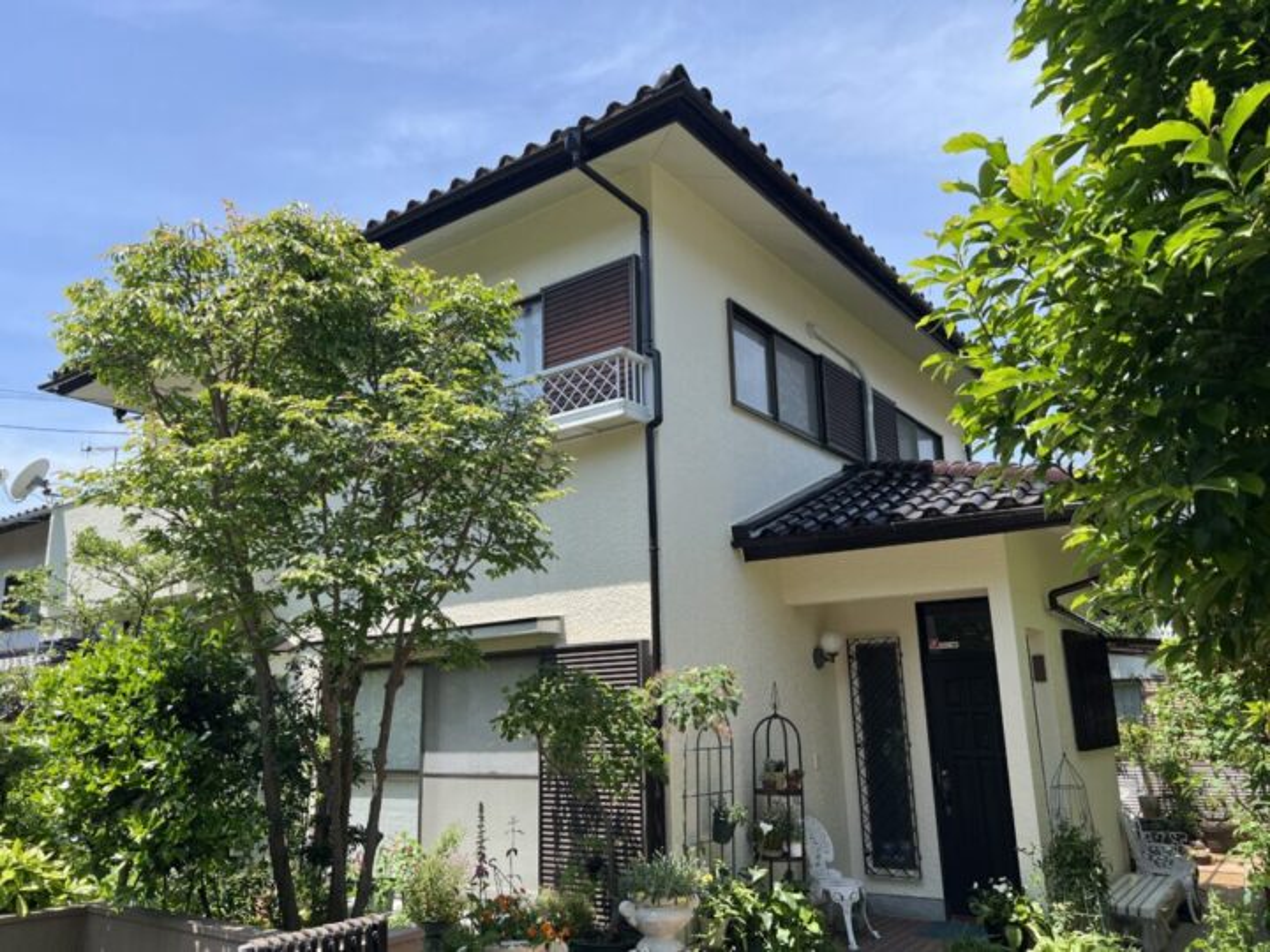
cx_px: 635
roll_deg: +1.9
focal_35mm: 26
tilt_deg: +13.6
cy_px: 476
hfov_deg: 67.3
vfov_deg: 53.1
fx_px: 954
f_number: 1.5
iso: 50
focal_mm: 5.7
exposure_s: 1/1779
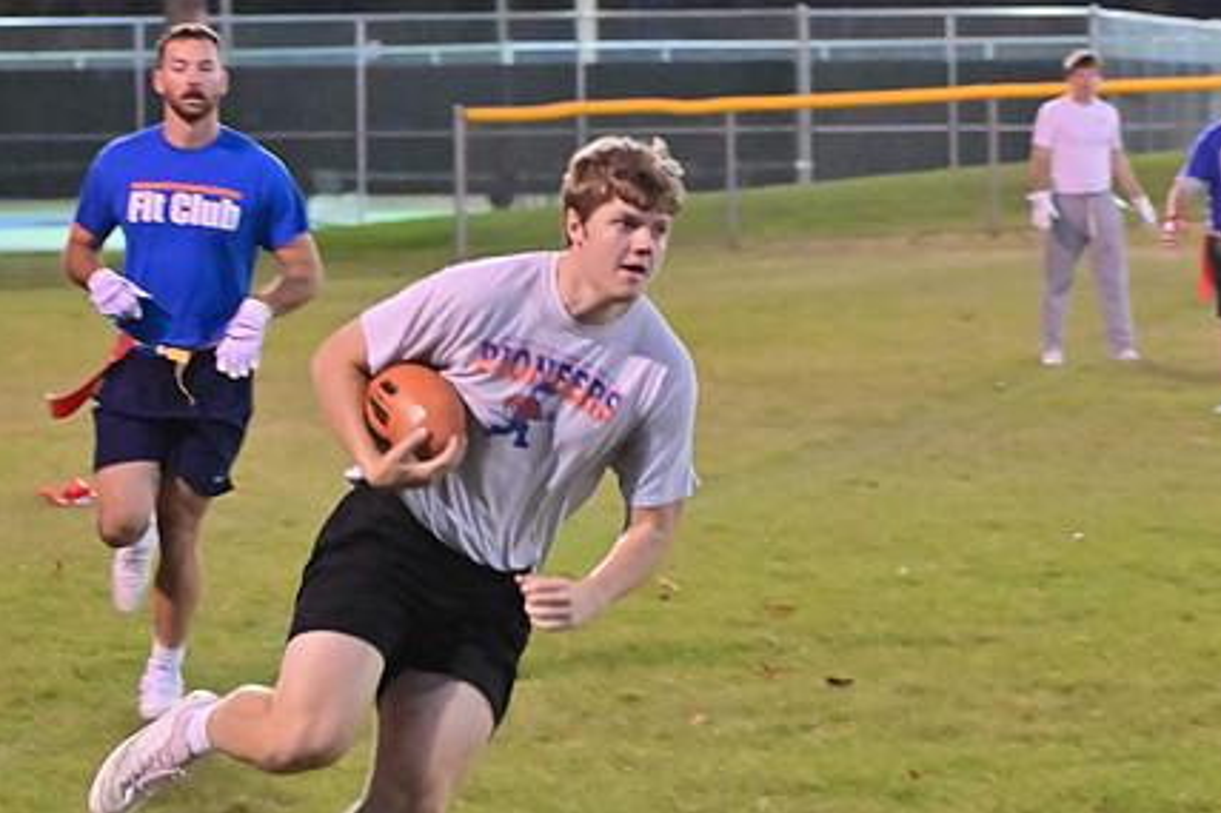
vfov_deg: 6.4
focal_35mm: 213
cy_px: 364
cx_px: 588
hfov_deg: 9.7
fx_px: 7221
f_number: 4
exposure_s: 1/400
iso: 6400
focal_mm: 105
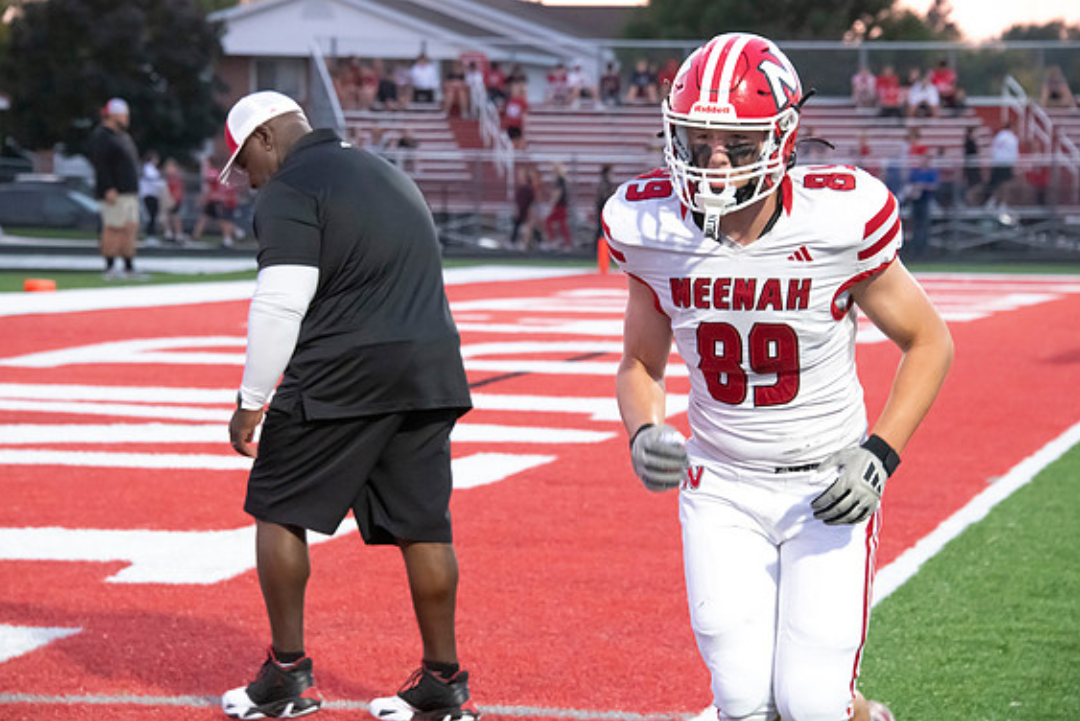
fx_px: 4172
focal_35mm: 139
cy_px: 356
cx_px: 535
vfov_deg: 9.9
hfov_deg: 14.8
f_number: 7.1
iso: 10000
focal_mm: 135
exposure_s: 1/250
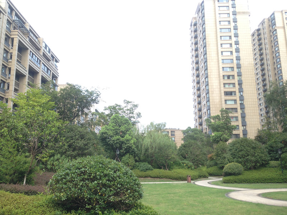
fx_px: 274
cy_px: 108
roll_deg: -0.8
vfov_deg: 42.9
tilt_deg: +10.5
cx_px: 144
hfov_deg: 55.4
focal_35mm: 33
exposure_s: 1/379
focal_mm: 4.12
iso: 50
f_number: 2.4
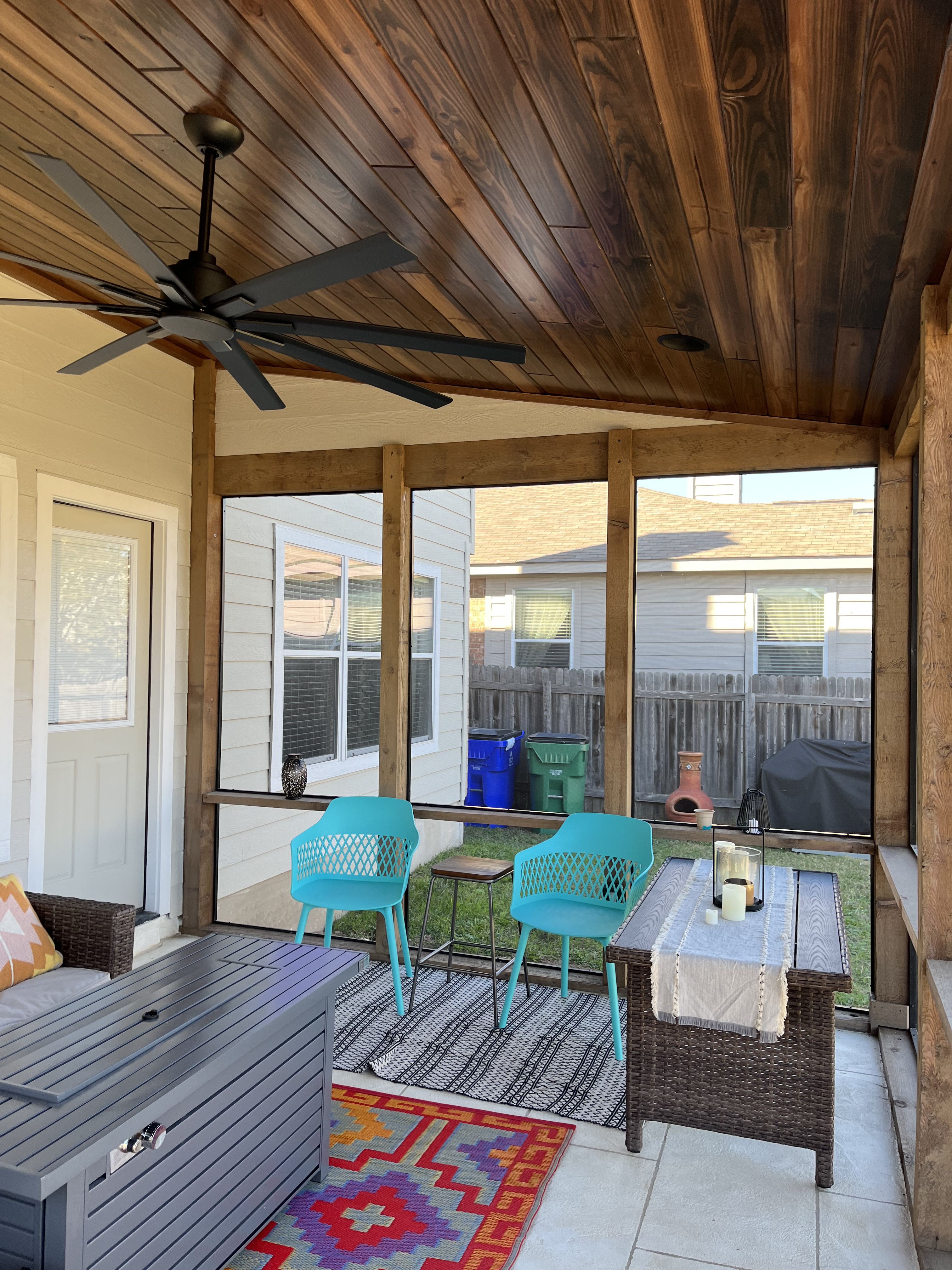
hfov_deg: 53.1
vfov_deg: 67.3
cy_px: 635
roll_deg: -0.4
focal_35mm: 26
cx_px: 476
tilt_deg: +0.9
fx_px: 953
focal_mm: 5.1
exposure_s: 1/129
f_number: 1.6
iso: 40
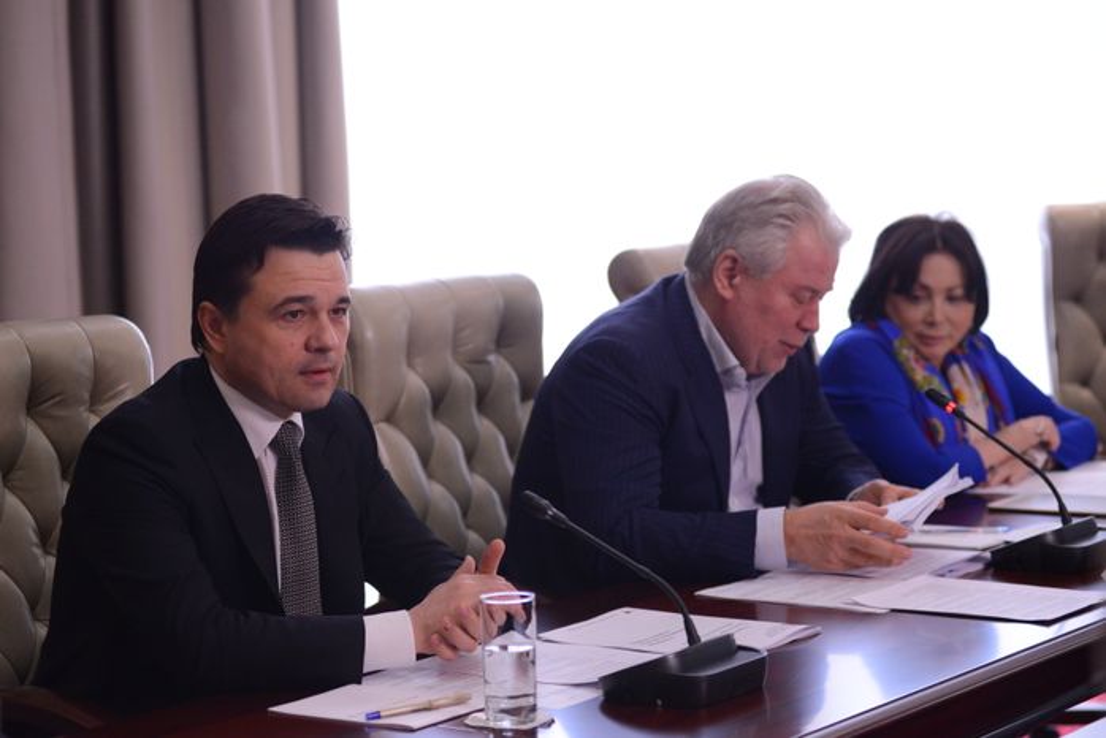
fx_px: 2643
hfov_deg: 23.6
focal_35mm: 86
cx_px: 553
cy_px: 369
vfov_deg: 15.9
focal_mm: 86
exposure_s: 1/800
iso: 3200
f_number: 3.5
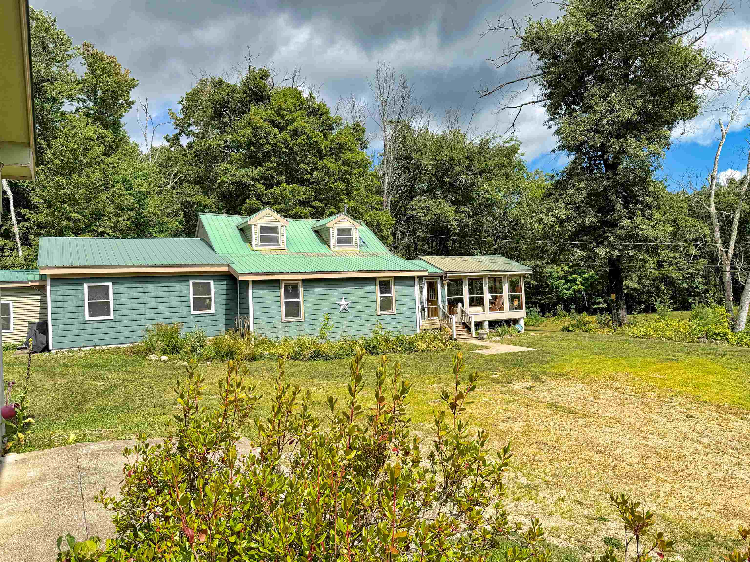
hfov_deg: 71.6
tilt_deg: +0.4
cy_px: 281
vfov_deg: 56.8
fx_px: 520
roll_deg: +3.3
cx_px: 375
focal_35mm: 24
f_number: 1.8
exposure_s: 1/4975
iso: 80
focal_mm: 6.8
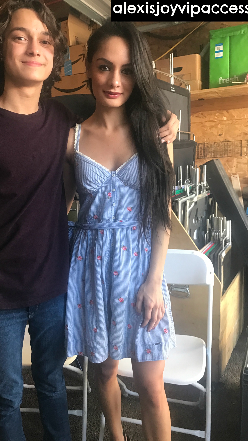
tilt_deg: -10.3
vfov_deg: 62.6
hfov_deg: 37.4
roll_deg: +3.6
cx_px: 84
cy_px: 224
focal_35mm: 31
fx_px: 362
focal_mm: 3.99
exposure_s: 1/30
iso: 32
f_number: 1.8
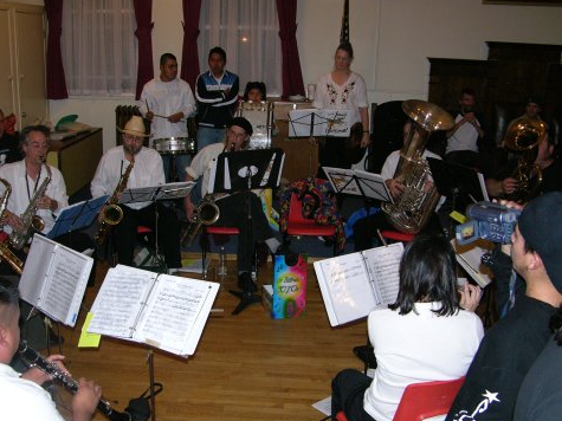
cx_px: 240
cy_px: 236
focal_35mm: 41
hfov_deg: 45.7
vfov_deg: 35.1
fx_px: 665
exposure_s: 1/60.1
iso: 200
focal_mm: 8.9
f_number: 2.8
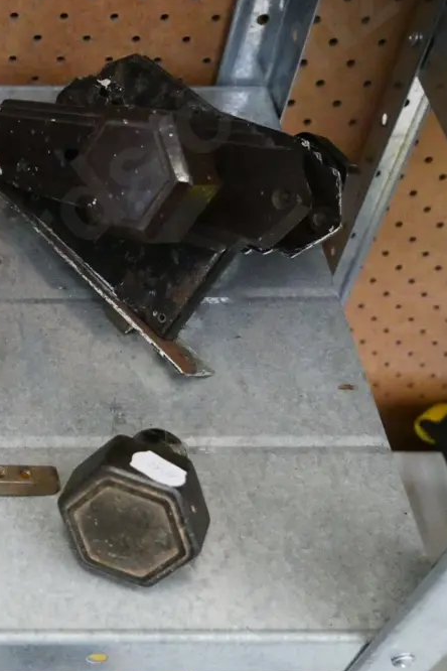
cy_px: 297
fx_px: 894
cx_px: -28
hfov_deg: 26.2
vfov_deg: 41.1
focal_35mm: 48
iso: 6400
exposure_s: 1/160
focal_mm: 15
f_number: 3.7
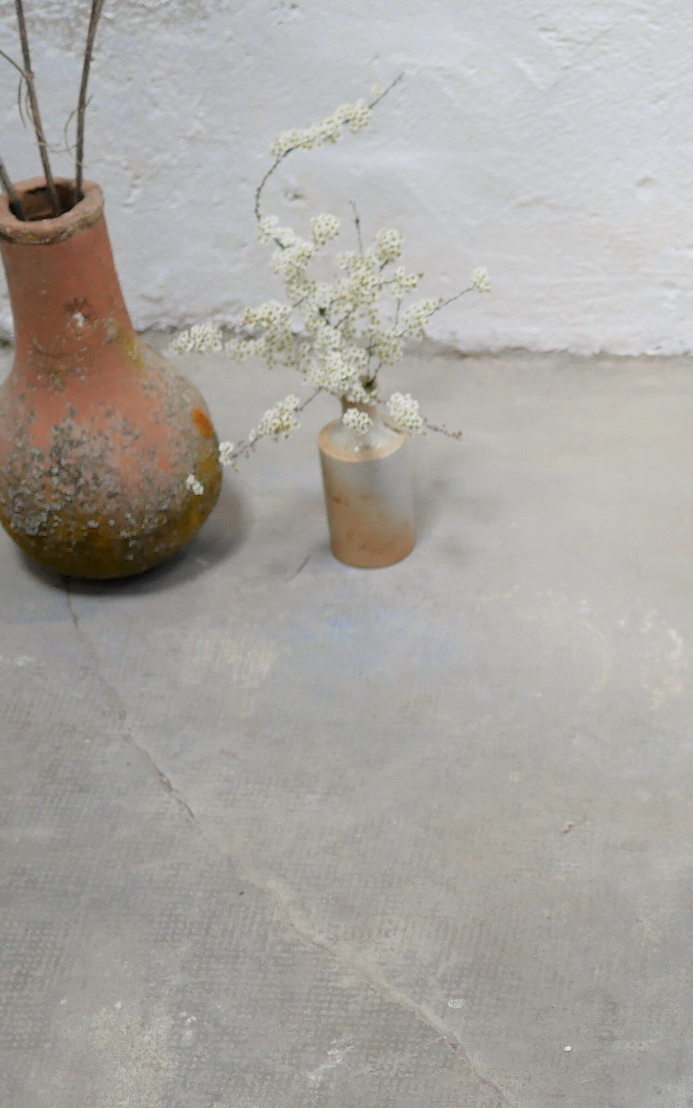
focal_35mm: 81
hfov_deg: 15.7
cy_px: 620
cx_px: 757
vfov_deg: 25.5
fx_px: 2448
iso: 250
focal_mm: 20
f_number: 1.7
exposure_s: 1/60
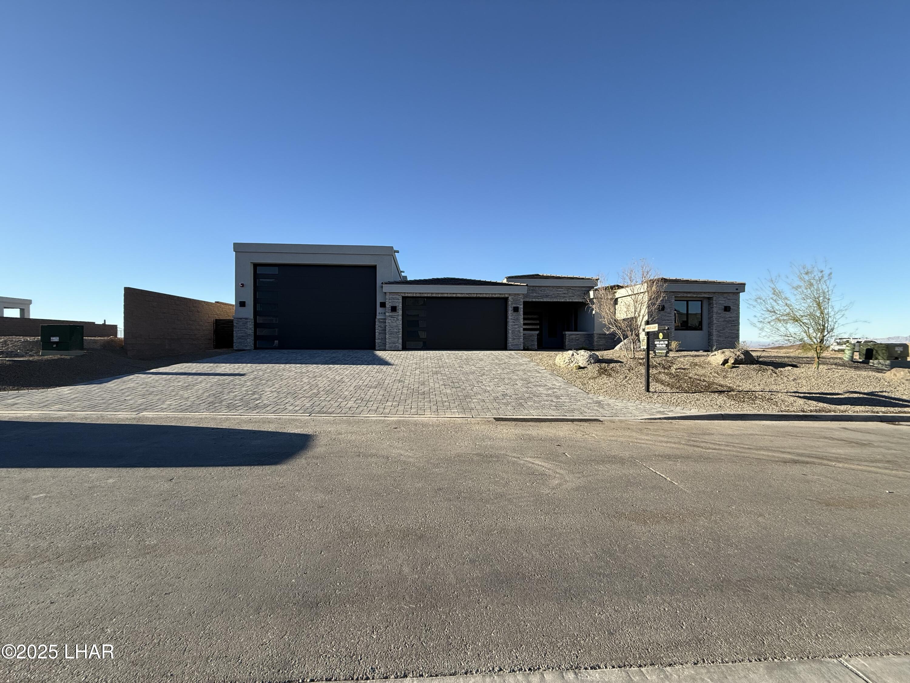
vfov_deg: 85.7
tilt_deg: -0.4
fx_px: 368
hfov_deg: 102.1
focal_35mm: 14
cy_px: 342
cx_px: 455
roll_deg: -0.3
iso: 50
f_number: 2.2
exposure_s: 1/1087
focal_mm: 2.22
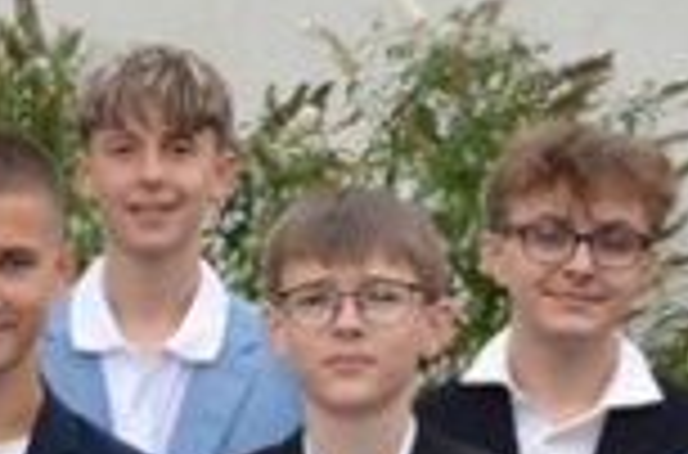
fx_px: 4211
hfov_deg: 9.2
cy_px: 746
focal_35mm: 221
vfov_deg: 6.1
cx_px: -162
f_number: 6.3
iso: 100
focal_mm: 22
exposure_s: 1/160
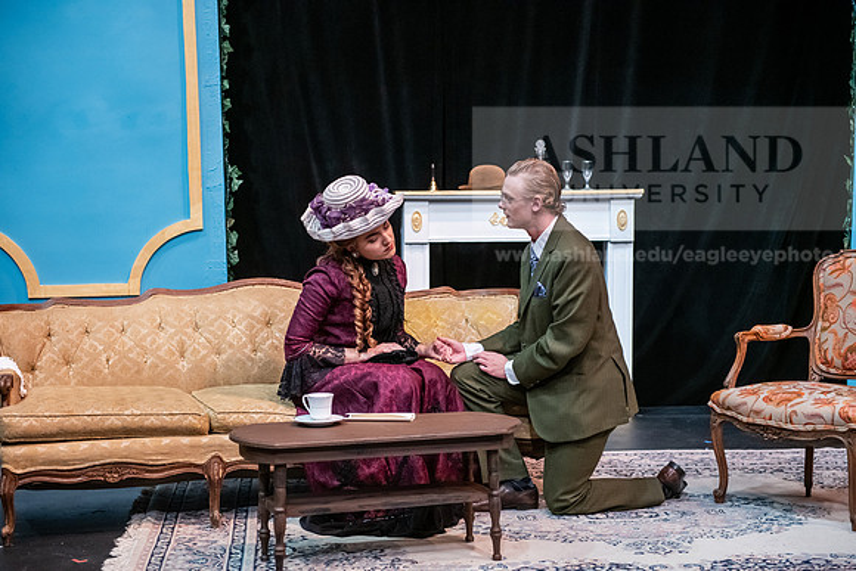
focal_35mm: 62
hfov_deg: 32.4
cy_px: 286
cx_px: 428
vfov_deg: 21.9
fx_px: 1474
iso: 3200
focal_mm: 62
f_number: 3.2
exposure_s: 1/200
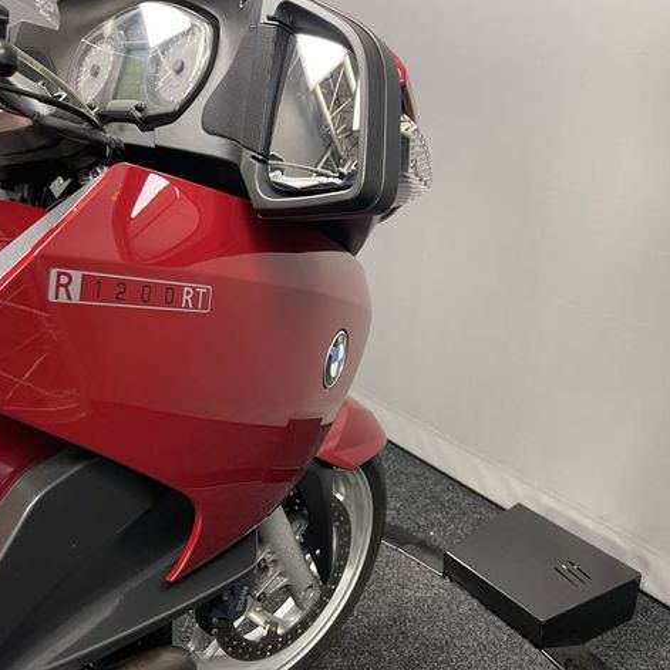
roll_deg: +1.5
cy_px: 330
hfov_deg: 53.6
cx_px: 262
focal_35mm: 30
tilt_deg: -21.6
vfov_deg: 54.0
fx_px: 657
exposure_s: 1/50
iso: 160
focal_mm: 5.1
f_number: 1.6
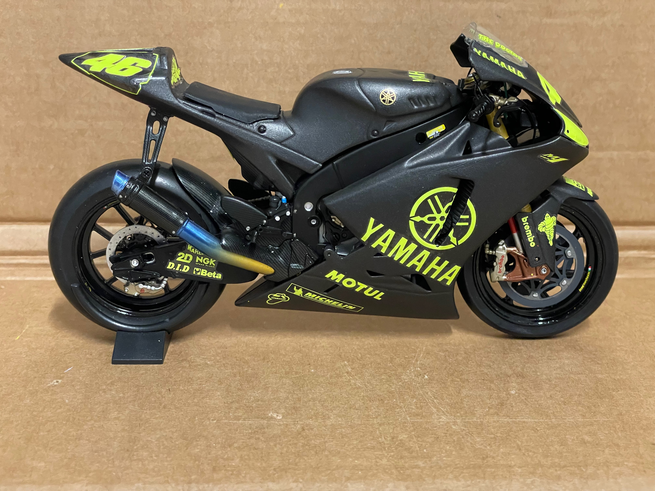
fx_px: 984
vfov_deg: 28.0
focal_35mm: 52
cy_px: 246
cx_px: 328
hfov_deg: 36.8
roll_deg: +0.0
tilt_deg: -19.2
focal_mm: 6
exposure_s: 1/50
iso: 640
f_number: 2
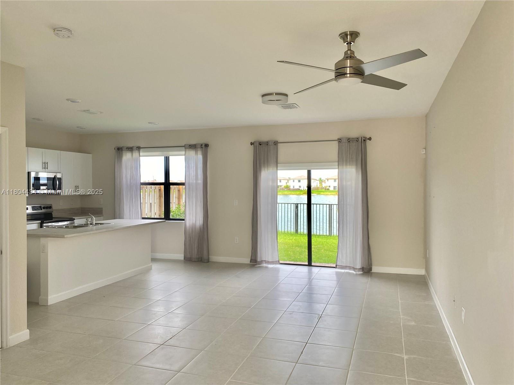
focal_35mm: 26
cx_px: 257
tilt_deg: +0.1
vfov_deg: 53.1
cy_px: 192
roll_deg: +0.2
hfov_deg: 67.3
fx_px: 386
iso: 50
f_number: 1.8
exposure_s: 1/121
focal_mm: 4.25
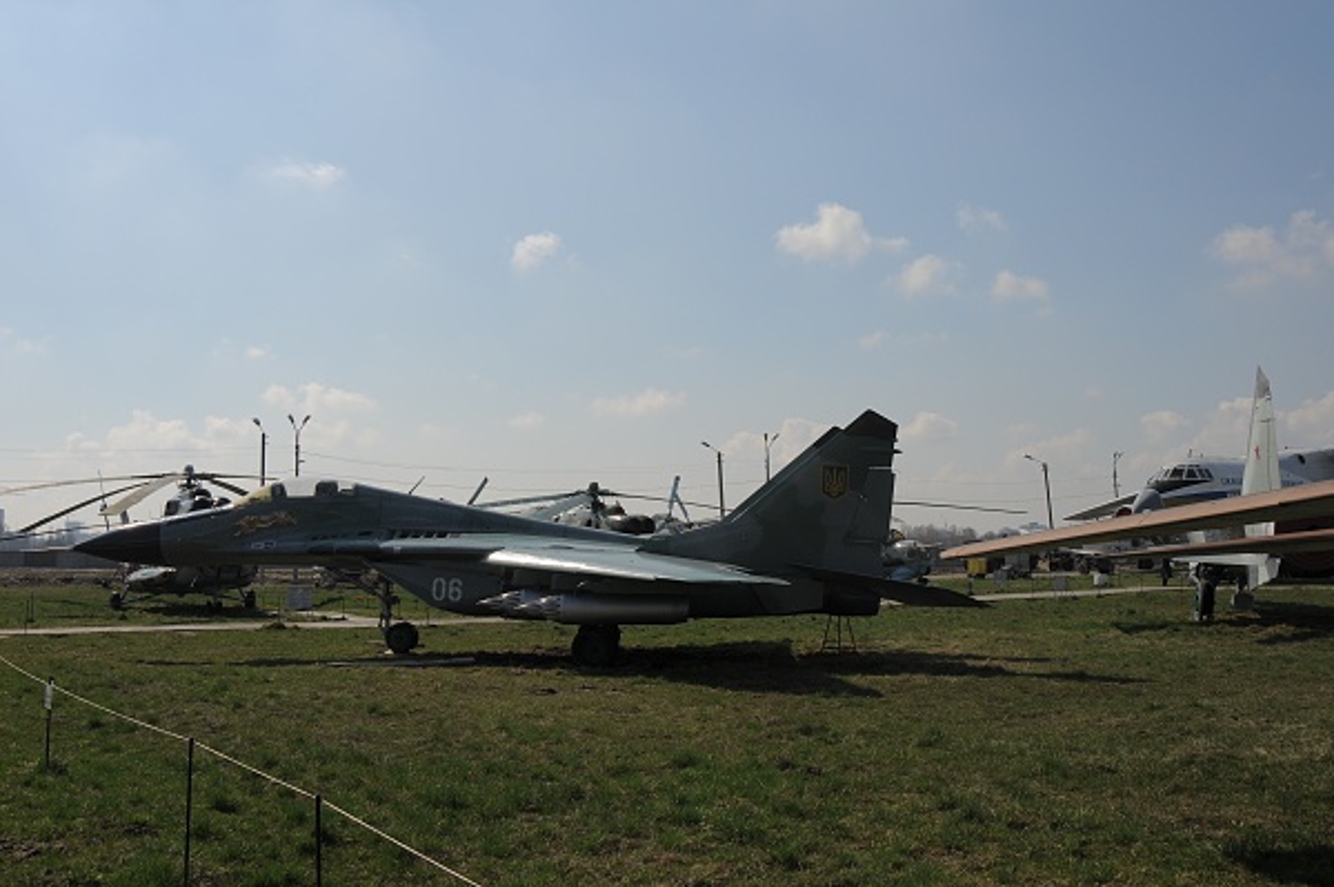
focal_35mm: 36
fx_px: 1333
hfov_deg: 53.2
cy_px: 444
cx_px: 667
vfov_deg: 36.8
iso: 200
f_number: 6.3
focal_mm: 24
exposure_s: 1/2000
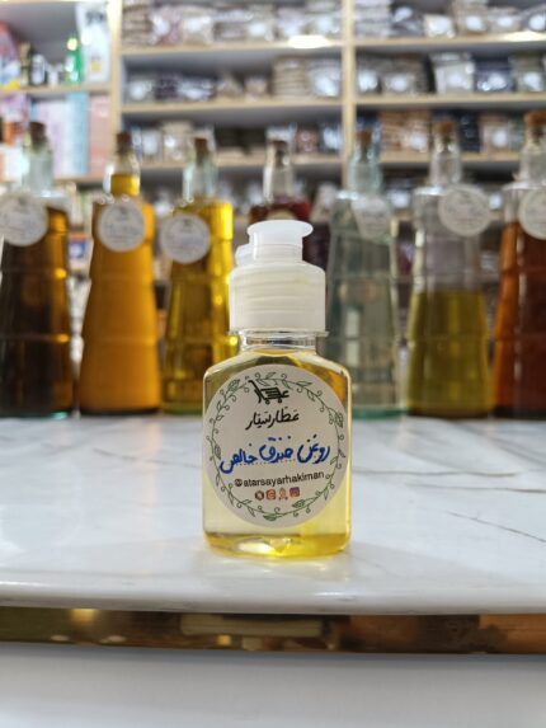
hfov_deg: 56.8
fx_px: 505
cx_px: 273
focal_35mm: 24
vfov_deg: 71.6
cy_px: 364
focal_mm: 4.71
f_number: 1.79
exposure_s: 1/59.9
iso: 392
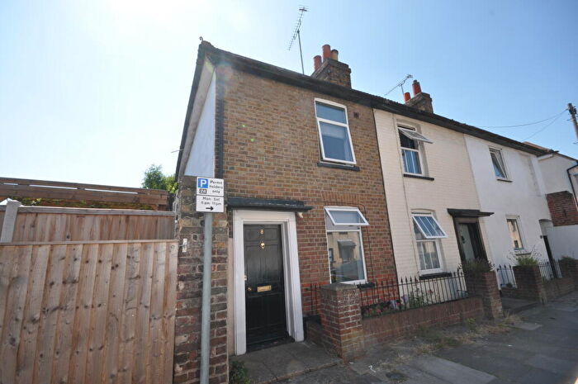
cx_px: 289
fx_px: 241
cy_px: 192
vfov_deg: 77.2
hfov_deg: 100.5
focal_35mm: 15
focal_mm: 10
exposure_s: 1/200
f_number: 10
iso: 200
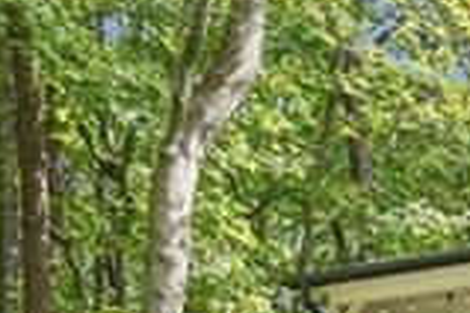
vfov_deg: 14.5
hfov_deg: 15.1
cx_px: 1082
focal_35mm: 90
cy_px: 418
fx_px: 1175
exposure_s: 1/80
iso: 320
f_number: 8
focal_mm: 14
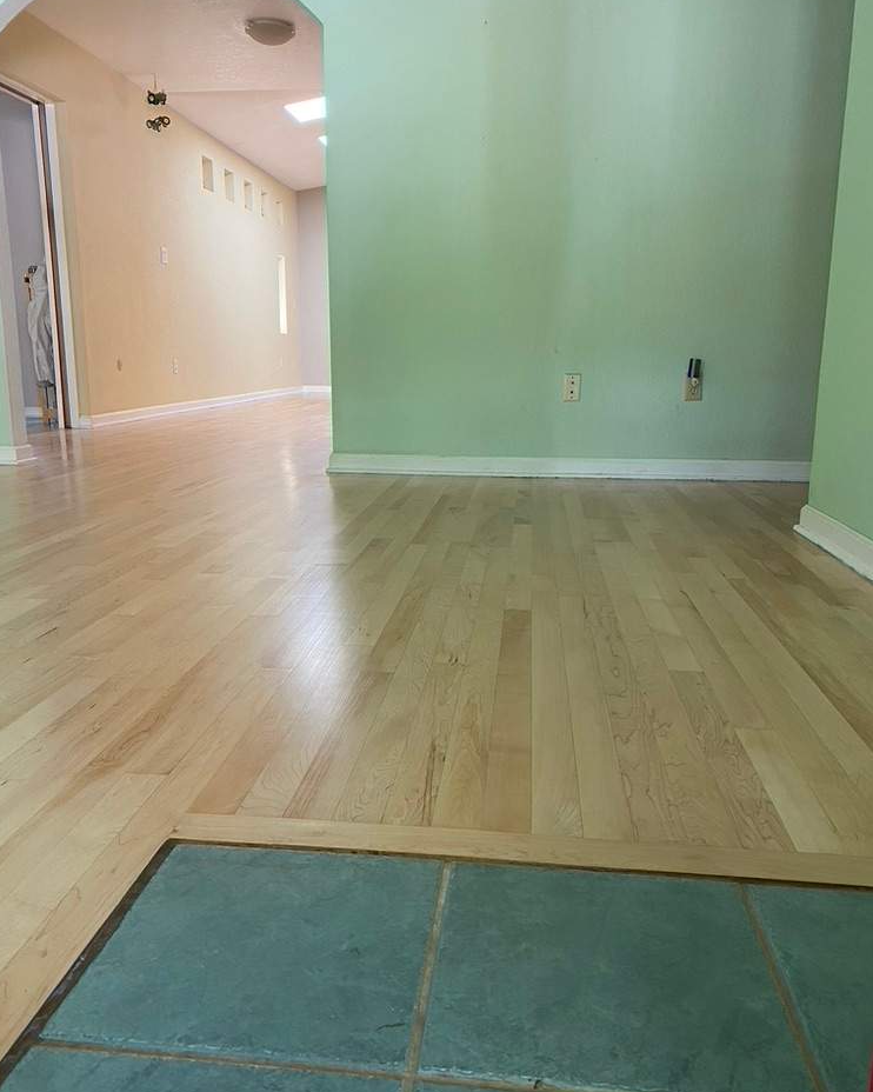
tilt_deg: -12.4
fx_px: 905
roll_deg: -0.2
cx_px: 424
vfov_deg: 62.2
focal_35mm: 28
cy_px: 572
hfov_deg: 51.5
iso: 125
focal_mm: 4.25
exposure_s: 1/67
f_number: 1.8
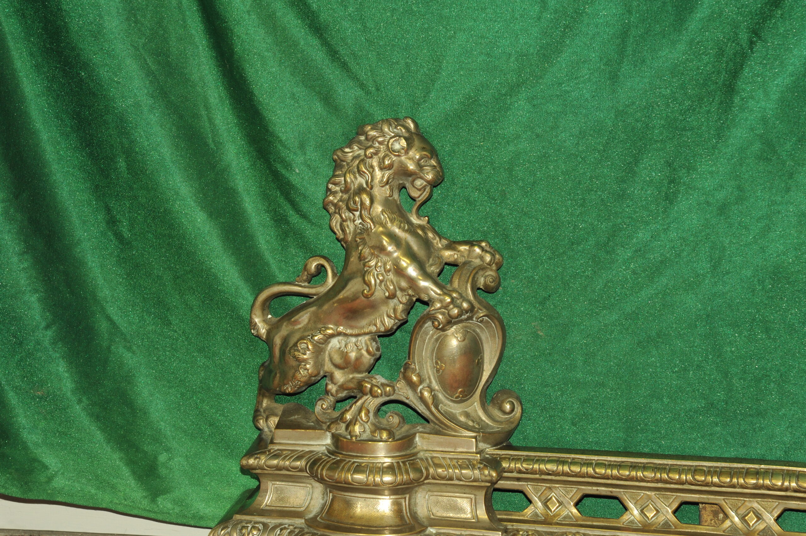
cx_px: 403
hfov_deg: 17.1
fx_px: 2685
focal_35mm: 120
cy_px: 268
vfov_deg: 11.4
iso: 1250
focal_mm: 120
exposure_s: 1/60
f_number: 10
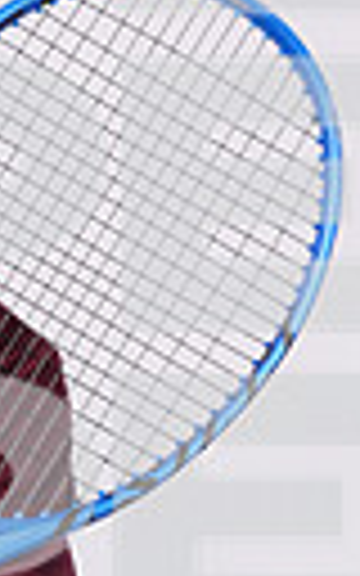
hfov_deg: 6.4
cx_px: -243
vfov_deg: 10.5
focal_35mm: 200
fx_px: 3140
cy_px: 198
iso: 160
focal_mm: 56
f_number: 5.6
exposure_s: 1/125
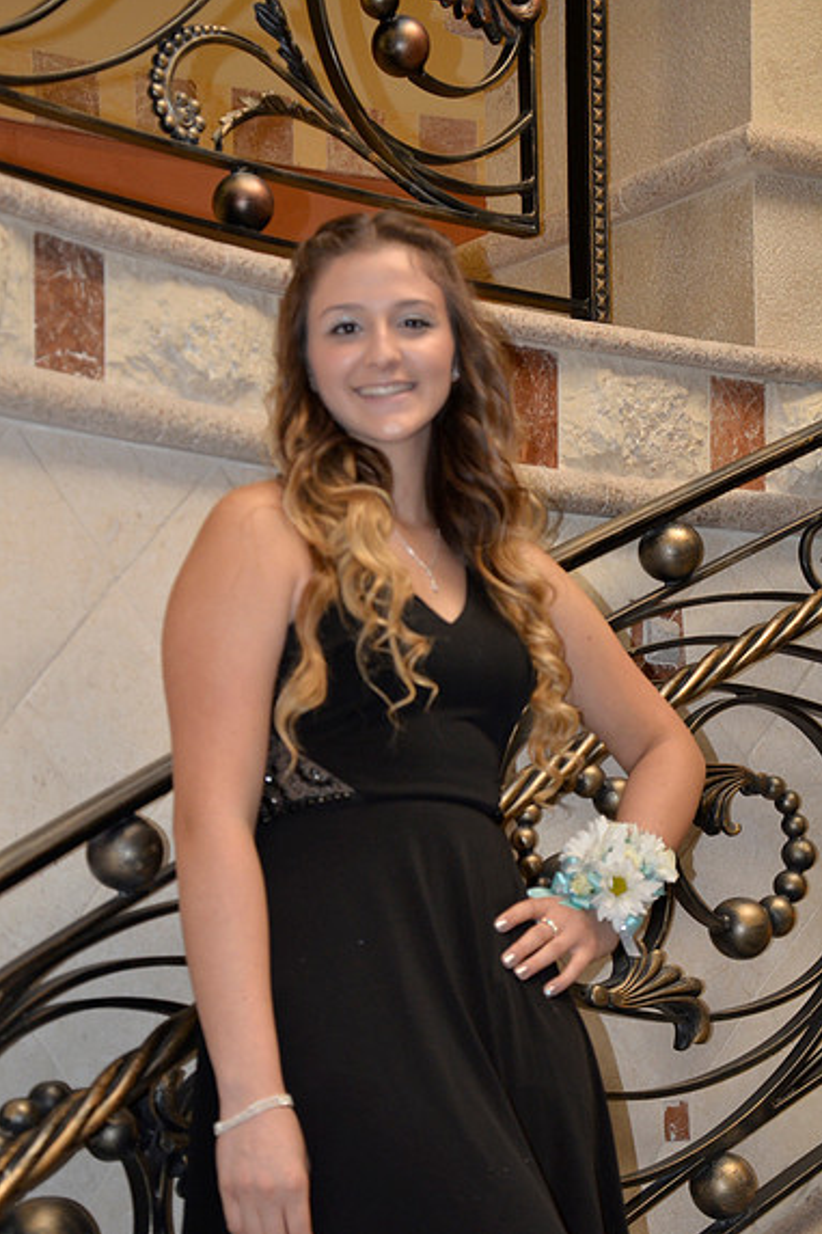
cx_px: 412
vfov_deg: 23.1
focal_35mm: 88
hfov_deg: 15.5
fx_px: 3016
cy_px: 615
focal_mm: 58
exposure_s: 1/30
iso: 800
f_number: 4.5
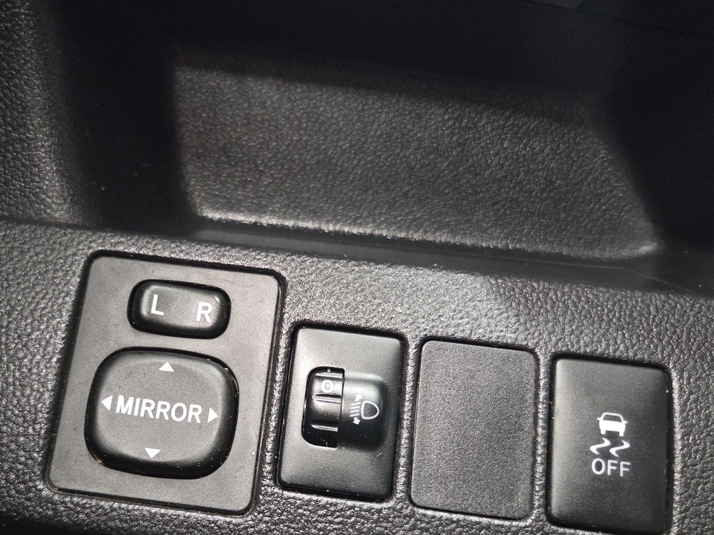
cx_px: 258
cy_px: 348
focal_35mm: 33
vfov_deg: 42.5
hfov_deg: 54.6
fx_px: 681
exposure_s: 1/100
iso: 2500
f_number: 1.8
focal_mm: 5.4
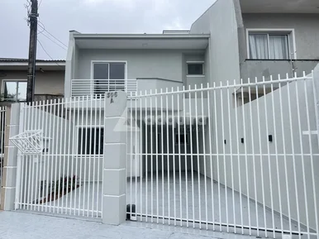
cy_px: 120
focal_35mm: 26
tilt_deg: +7.5
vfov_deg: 53.0
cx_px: 160
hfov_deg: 67.3
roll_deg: +1.0
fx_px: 239
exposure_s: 1/2299
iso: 50
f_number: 1.5
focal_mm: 5.7
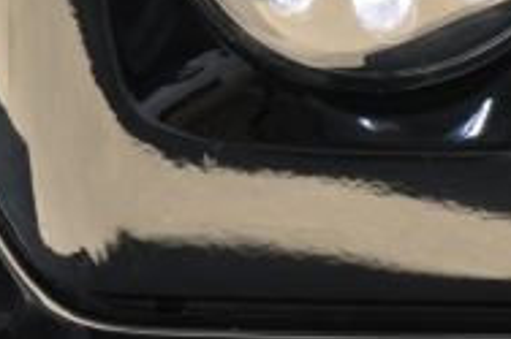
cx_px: 457
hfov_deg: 4.2
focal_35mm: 491
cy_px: -96
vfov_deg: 2.8
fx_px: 6957
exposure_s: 1/100
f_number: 5.6
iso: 800
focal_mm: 105
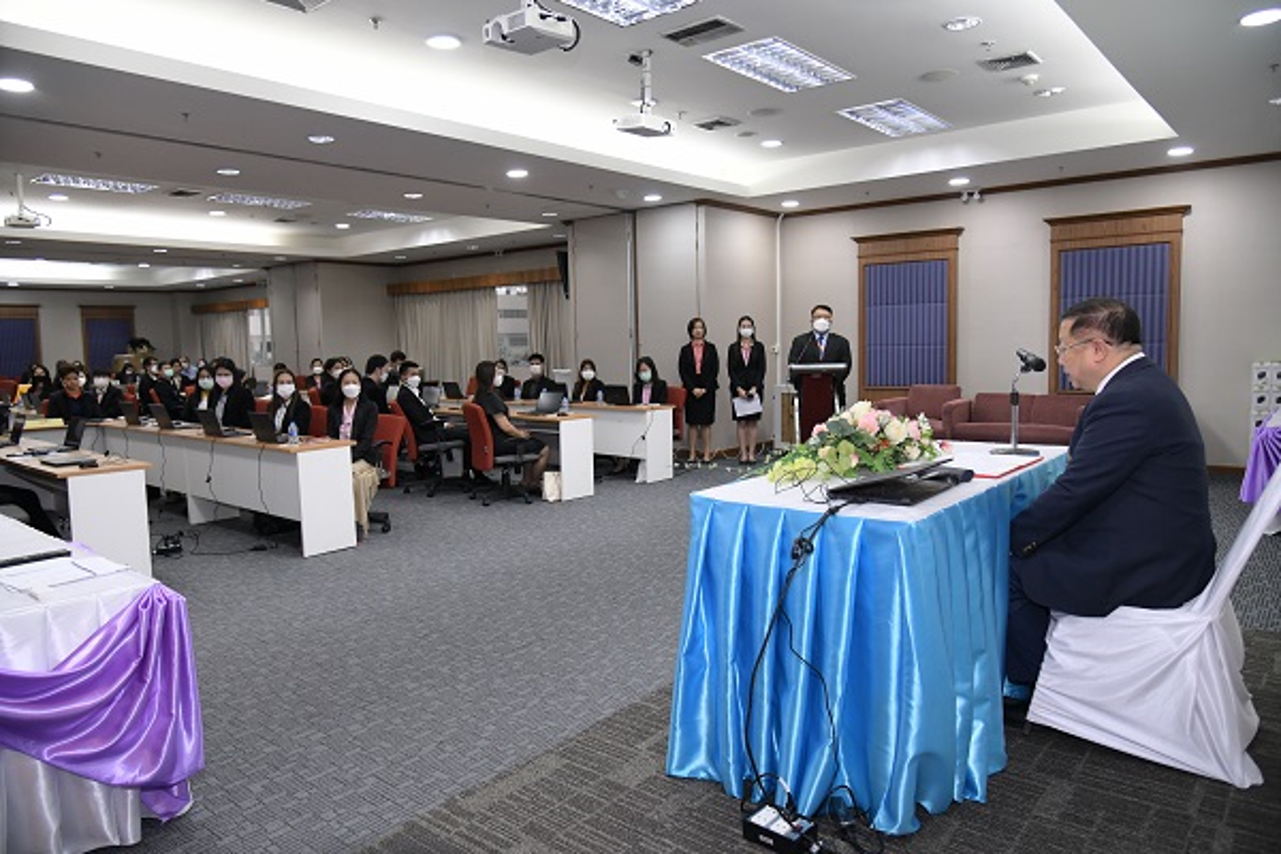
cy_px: 427
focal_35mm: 24
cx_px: 640
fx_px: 854
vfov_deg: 53.1
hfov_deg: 73.7
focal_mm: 24
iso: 1600
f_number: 4.5
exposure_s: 1/125
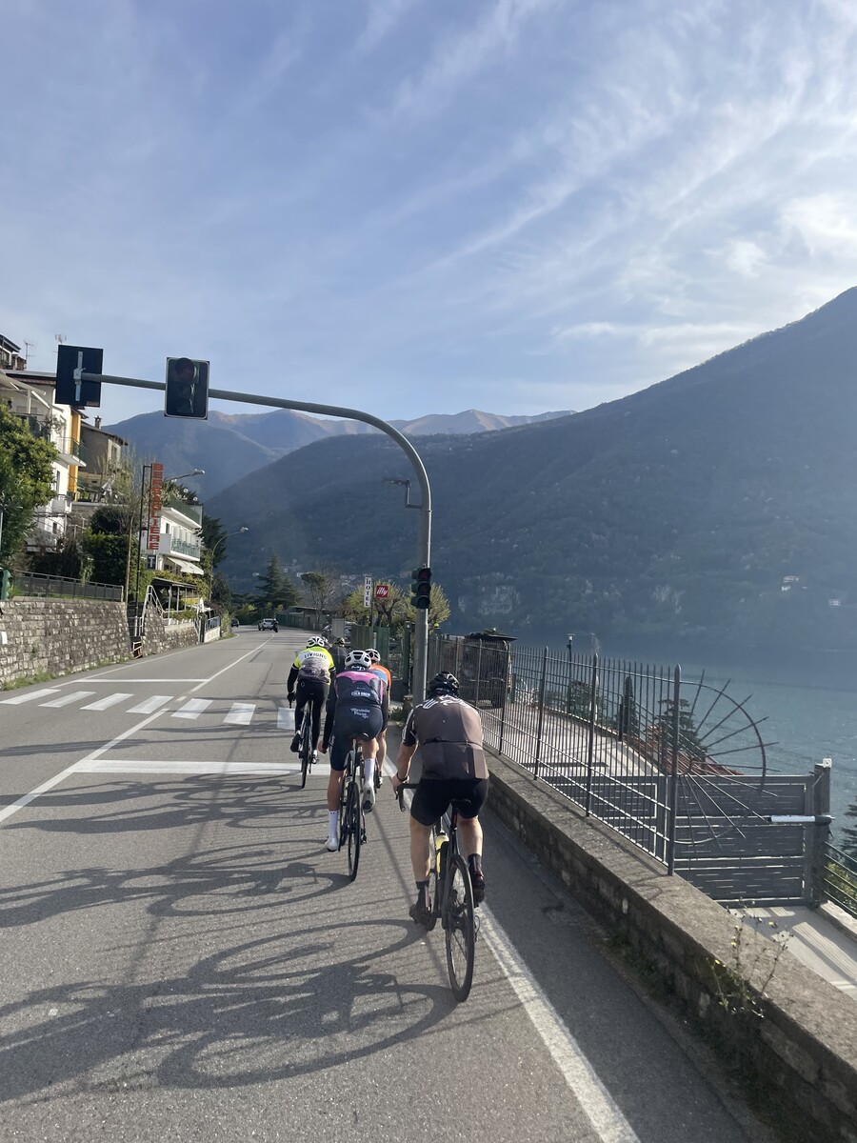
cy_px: 572
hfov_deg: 53.1
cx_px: 428
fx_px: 858
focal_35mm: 26
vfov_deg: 67.3
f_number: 1.6
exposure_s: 1/3861
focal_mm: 4.2
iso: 32
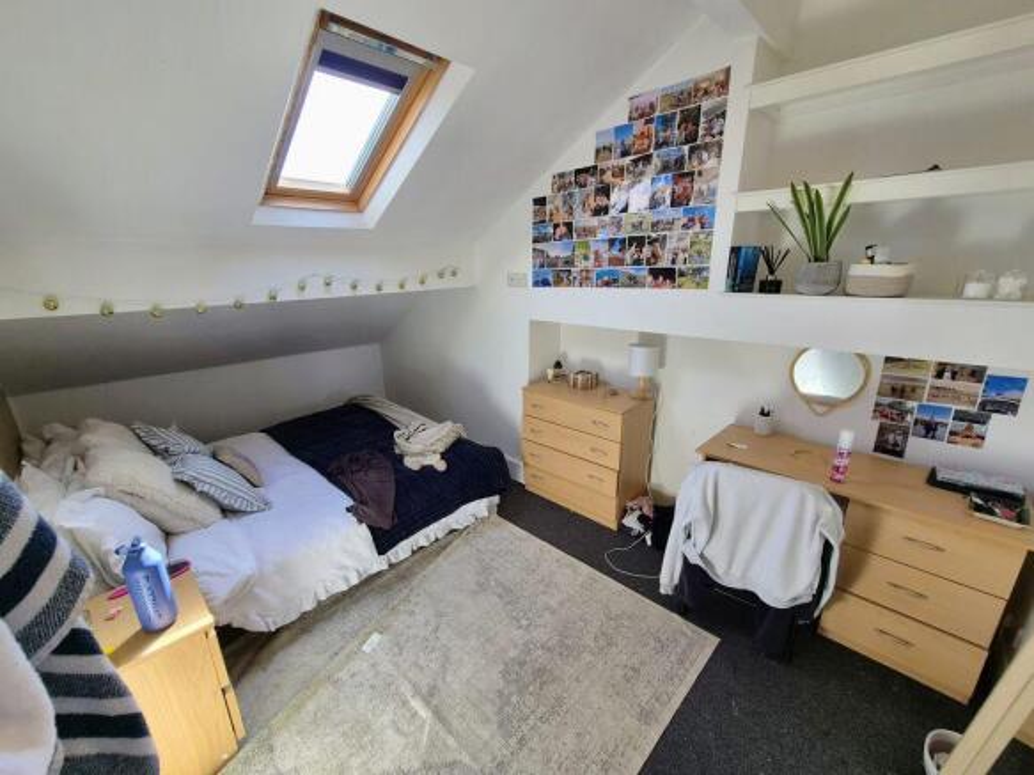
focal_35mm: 13
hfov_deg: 106.2
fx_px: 388
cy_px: 388
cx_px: 517
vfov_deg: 89.9
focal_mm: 2.2
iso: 50
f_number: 2.2
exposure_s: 1/100
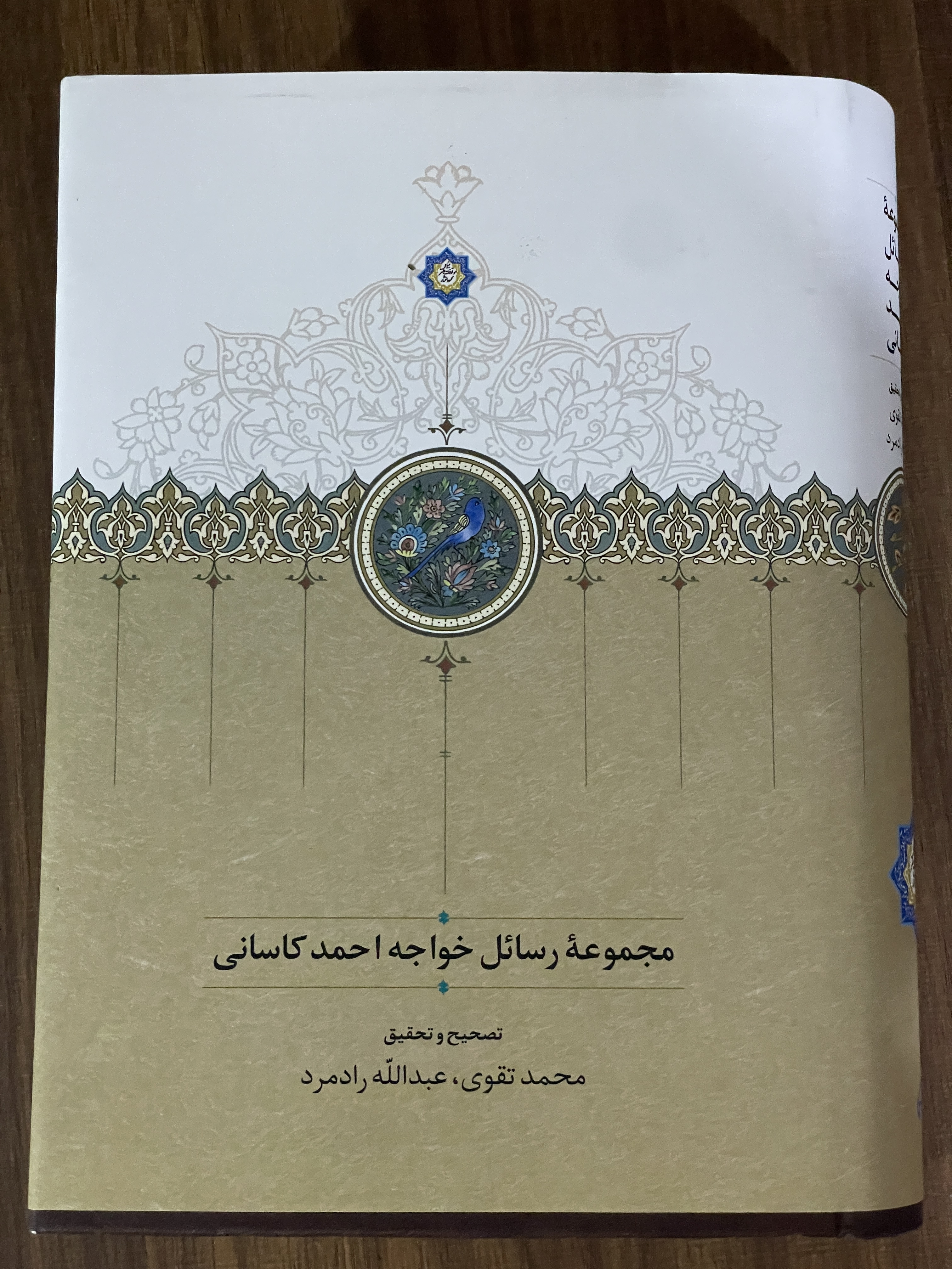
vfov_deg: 36.8
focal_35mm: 52
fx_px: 1907
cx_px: 476
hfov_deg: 28.0
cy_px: 634
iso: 800
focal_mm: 6
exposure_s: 1/56
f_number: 2
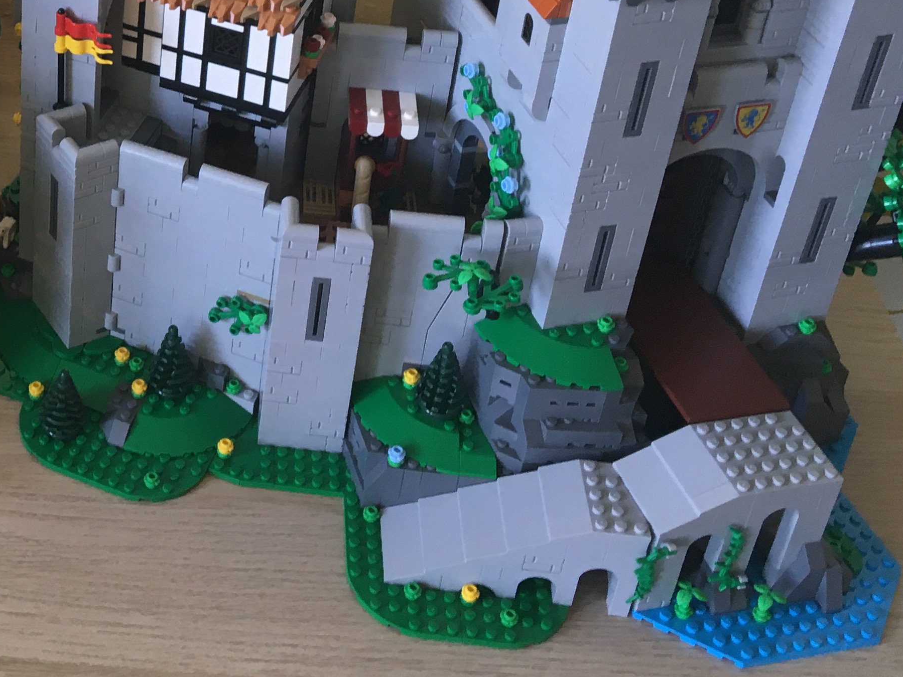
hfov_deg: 28.0
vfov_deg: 21.8
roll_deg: -0.8
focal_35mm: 65
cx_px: -6
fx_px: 1695
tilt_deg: -33.0
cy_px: 7
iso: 64
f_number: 2.2
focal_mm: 4.15
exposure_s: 1/33
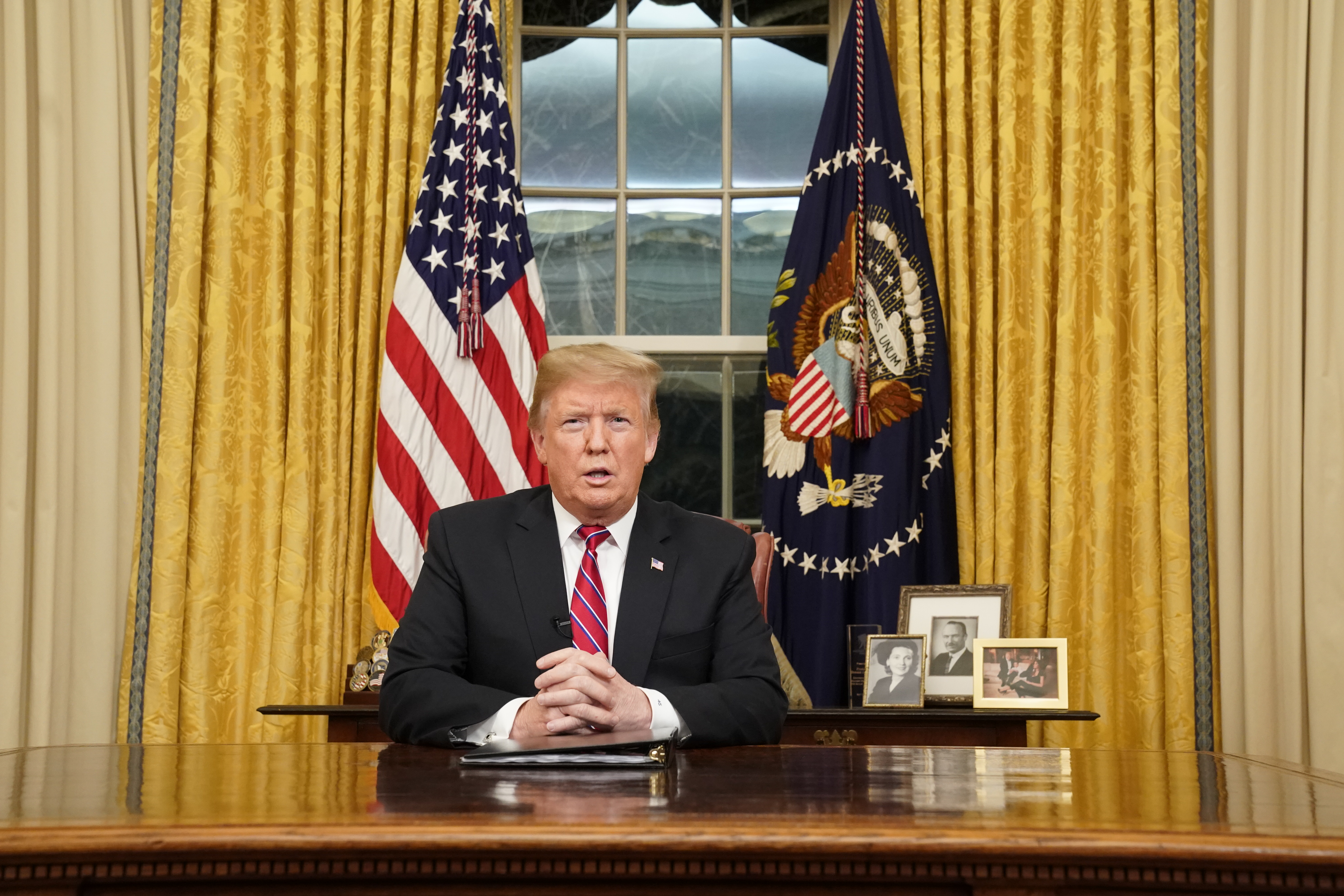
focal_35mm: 49
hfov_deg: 40.3
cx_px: 672
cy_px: 448
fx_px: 1829
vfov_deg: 27.5
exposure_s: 1/80
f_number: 5.6
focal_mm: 49
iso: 5000
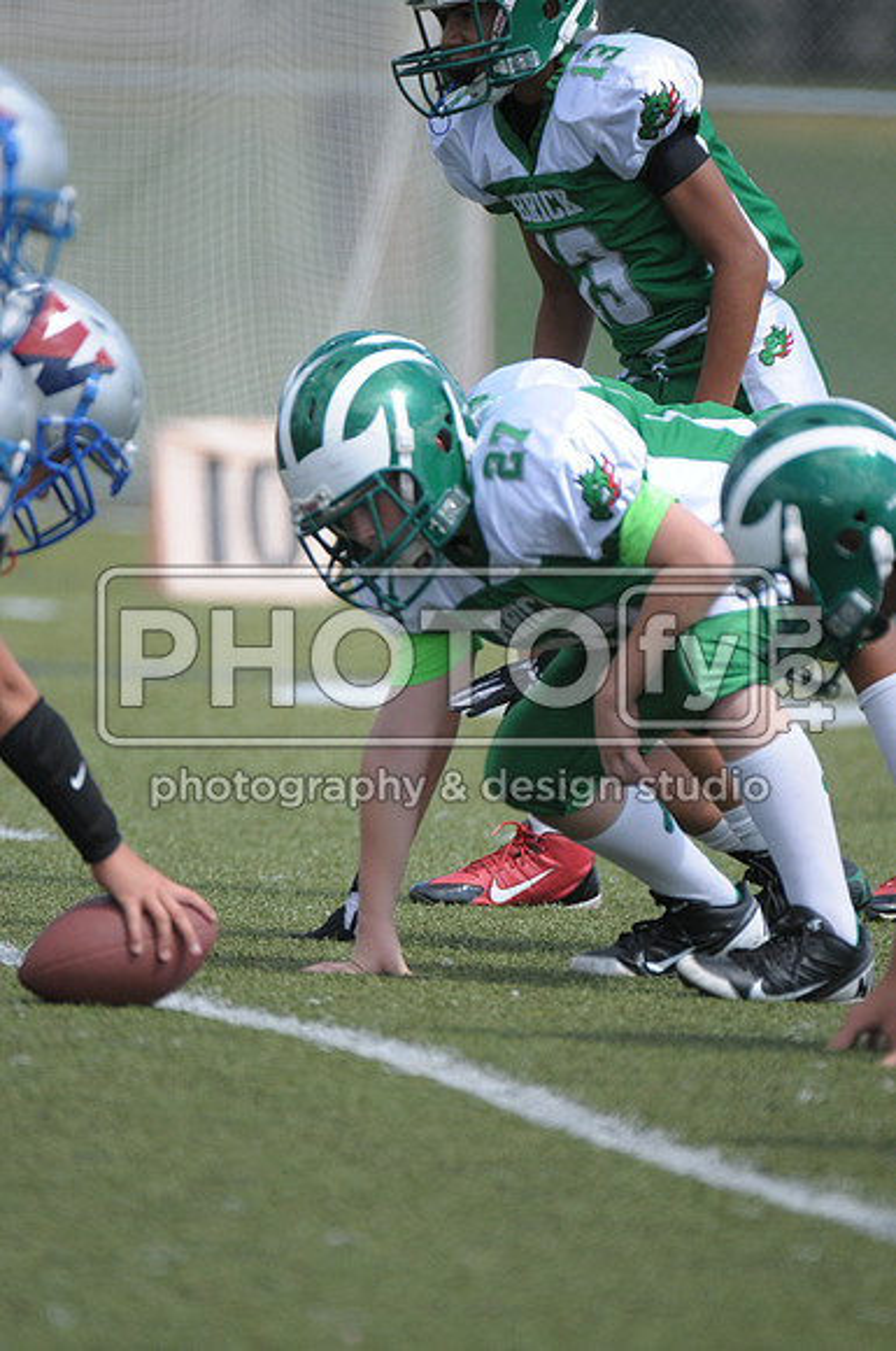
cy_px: 676
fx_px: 22465
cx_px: 448
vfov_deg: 3.4
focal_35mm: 600
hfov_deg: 2.3
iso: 500
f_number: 4
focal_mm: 400
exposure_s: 1/2500
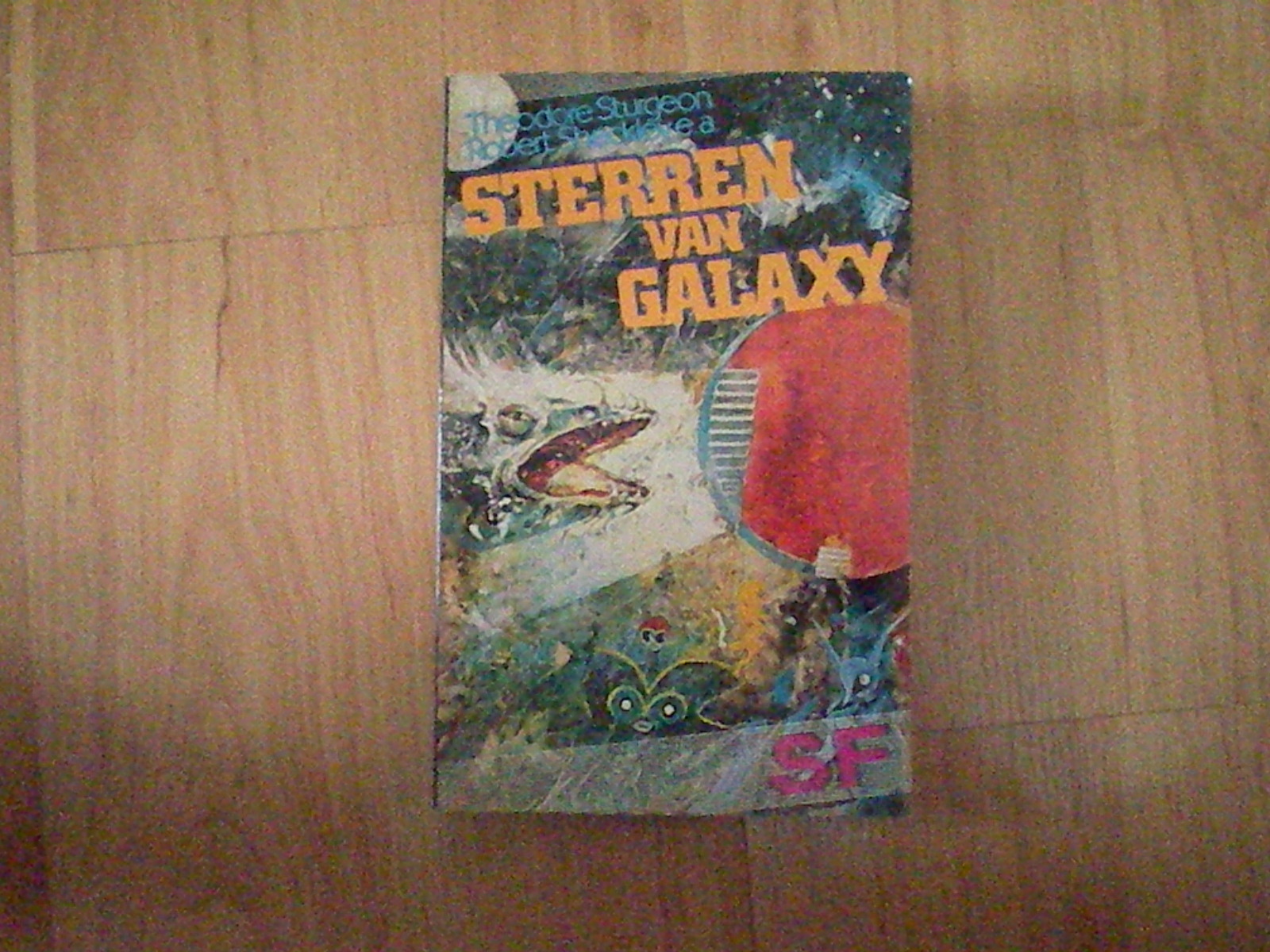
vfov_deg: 37.7
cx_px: 635
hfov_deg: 49.0
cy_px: 476
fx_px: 1394
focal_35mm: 38
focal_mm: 6.3
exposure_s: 1/50
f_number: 3.1
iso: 4104
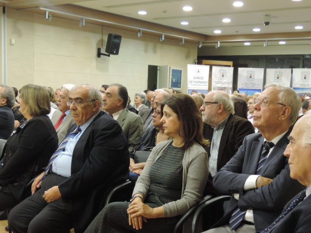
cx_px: 151
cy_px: 155
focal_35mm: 50
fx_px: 449
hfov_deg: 38.2
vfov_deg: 28.9
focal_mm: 6.2
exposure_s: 1/15
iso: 400
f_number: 3.3
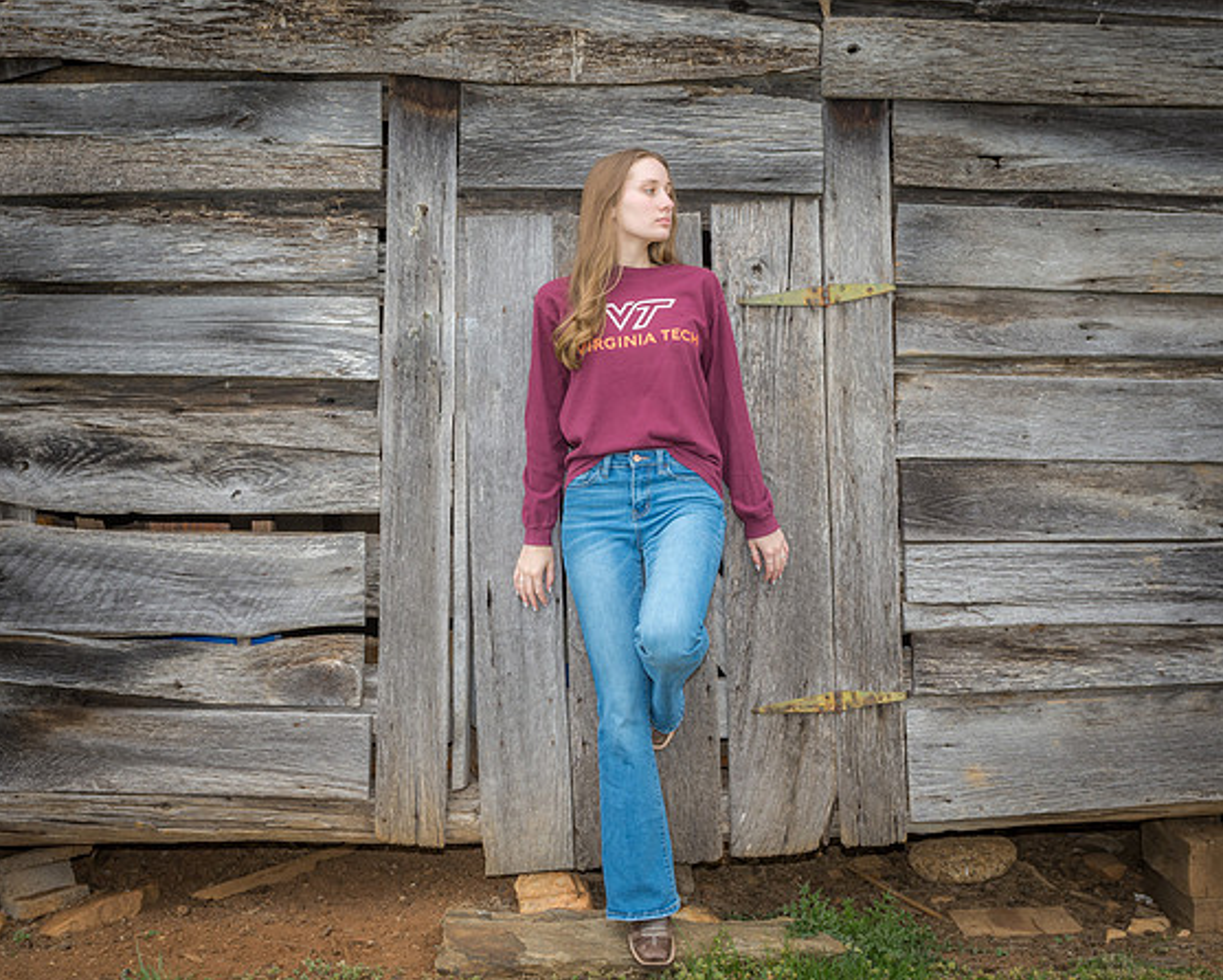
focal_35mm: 43
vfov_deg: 34.9
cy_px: 478
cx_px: 601
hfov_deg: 42.9
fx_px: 1557
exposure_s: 1/125
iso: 140
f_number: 5.6
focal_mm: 24
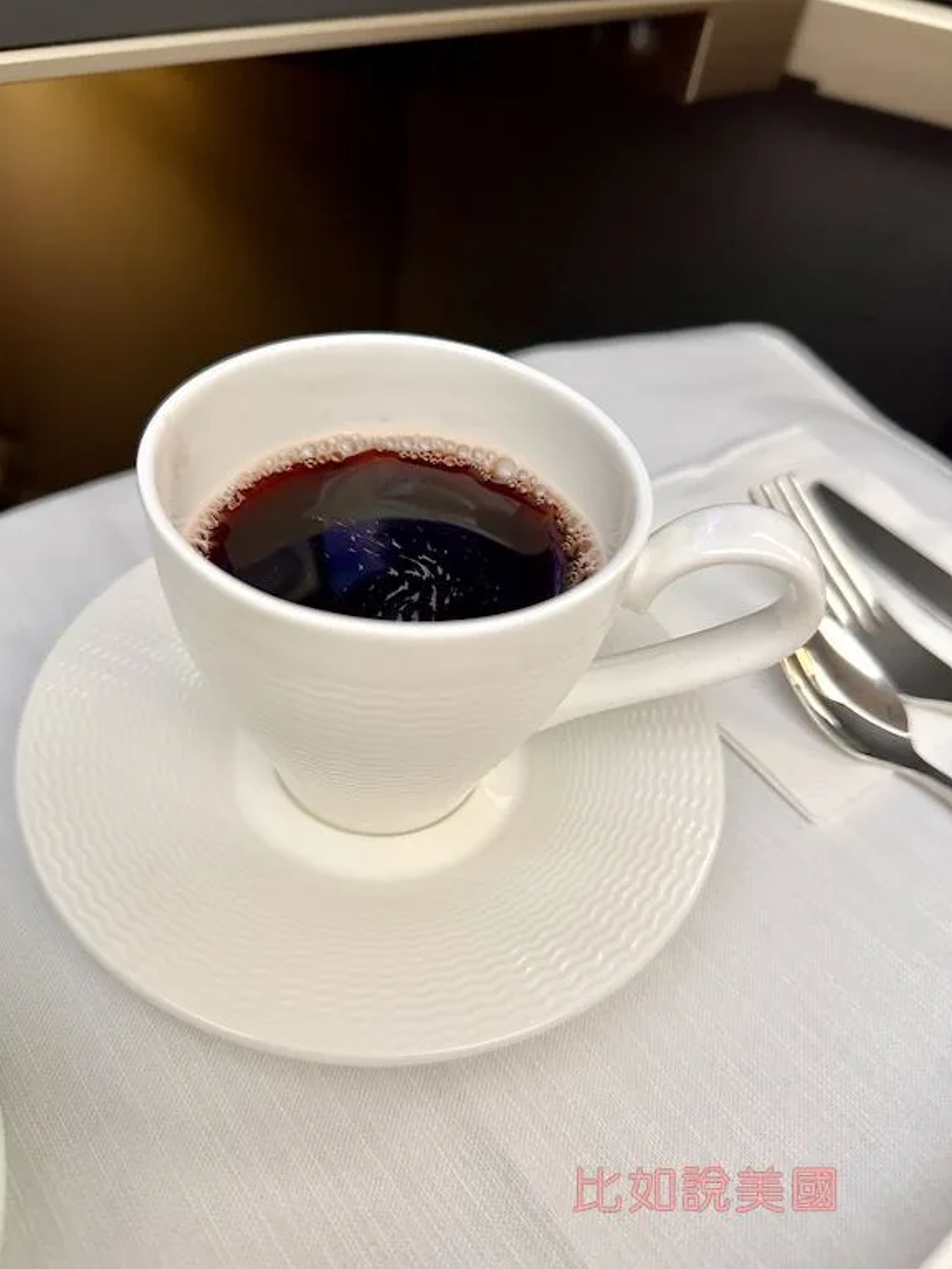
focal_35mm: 25
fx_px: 917
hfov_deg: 54.9
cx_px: 458
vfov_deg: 69.4
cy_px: 616
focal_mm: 6.86
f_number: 1.78
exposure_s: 1/47
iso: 400
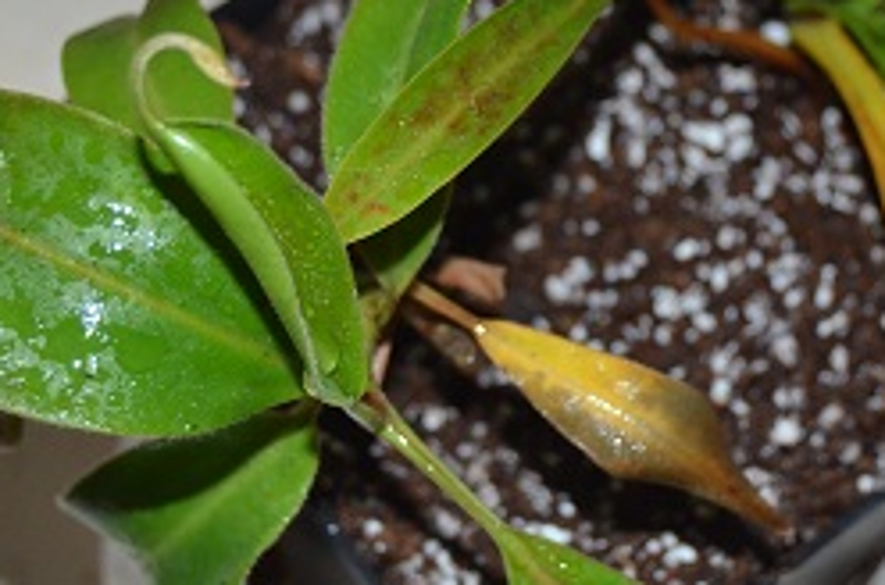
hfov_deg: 17.8
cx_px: 453
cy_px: 155
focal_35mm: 115
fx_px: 2820
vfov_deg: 11.8
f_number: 4.8
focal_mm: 38
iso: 2000
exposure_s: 1/60
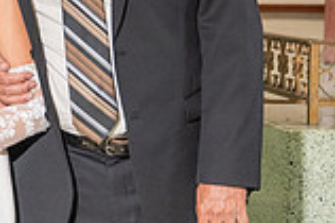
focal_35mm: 162
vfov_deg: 8.4
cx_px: -168
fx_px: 1506
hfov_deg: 12.1
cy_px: 22
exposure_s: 1/200
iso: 800
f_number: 4
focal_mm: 44
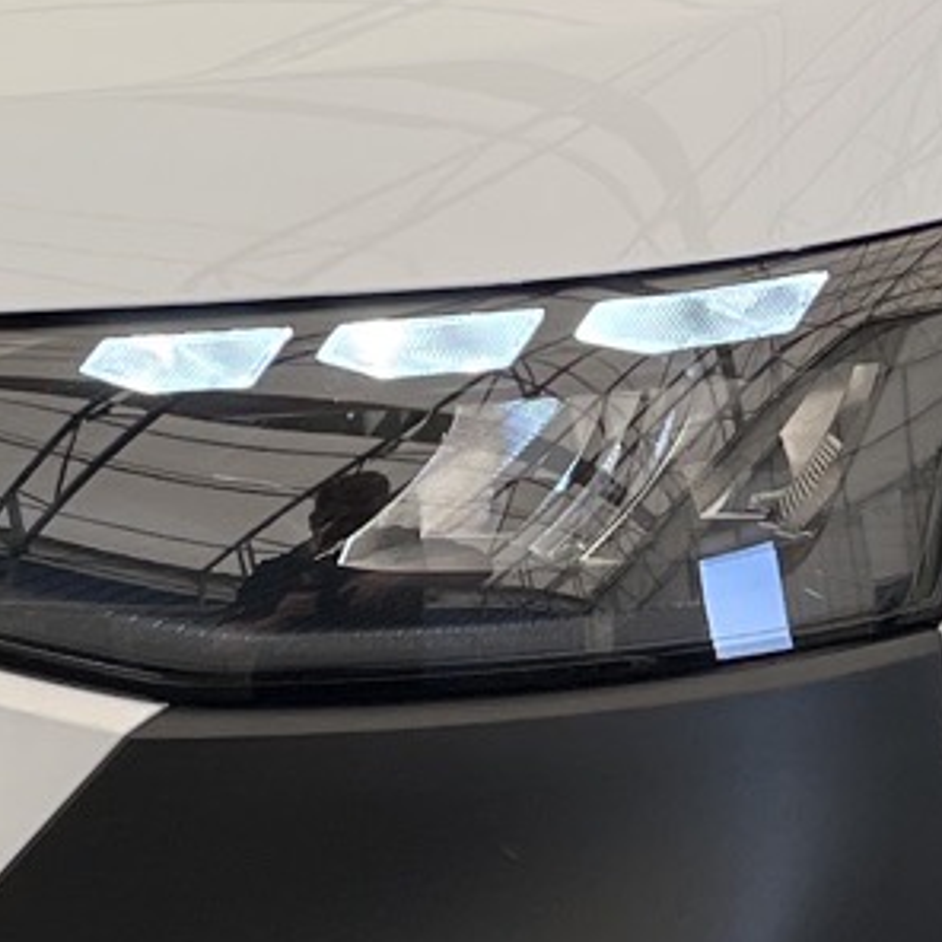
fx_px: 4587
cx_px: 754
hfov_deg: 11.7
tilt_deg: -11.2
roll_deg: +1.1
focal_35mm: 149
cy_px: 465
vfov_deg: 11.7
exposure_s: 1/309
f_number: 1.6
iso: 50
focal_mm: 5.1
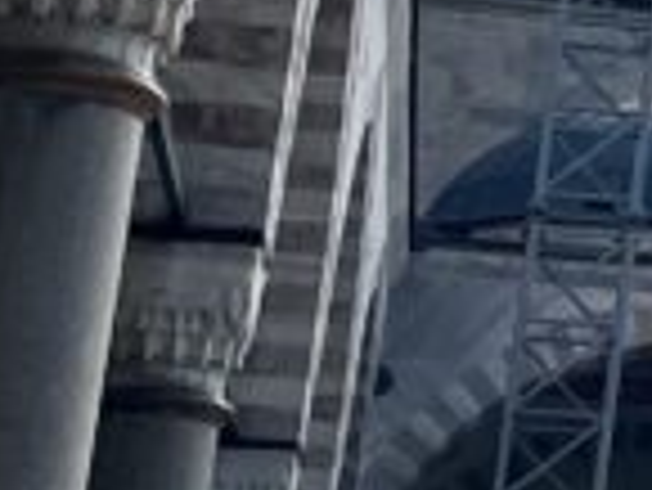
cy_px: 0
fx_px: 3450
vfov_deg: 8.1
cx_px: 1893
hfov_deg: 9.0
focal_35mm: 183
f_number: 1.6
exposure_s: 1/9091
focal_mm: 4.2
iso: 32
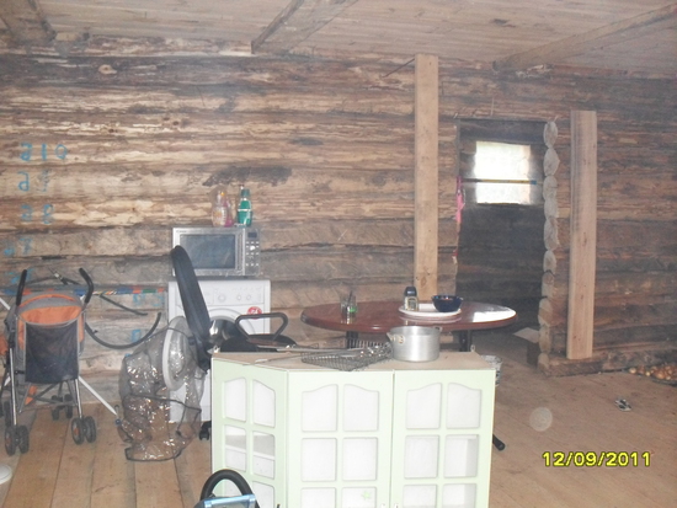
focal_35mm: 38
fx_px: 744
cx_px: 338
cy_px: 254
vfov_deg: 37.7
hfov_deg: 49.0
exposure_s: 1/45
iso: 240
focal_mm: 6.3
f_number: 2.8
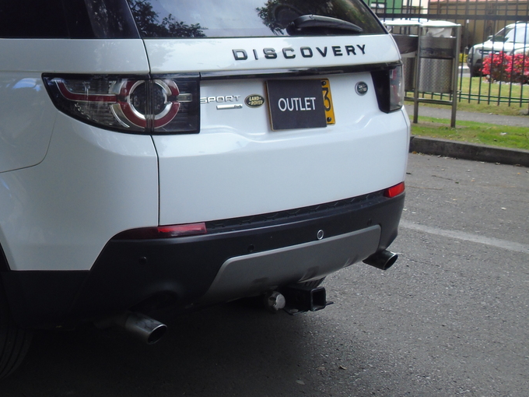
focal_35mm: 60
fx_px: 917
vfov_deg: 24.2
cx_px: 67
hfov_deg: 30.9
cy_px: 113
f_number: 3.8
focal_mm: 6.1
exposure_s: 1/100
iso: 80
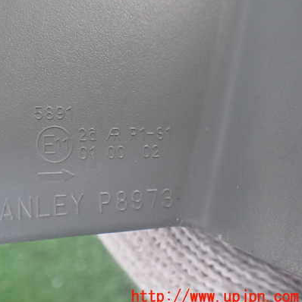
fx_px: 395
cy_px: 136
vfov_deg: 41.8
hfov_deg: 40.7
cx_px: 75
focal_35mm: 40
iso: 800
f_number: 2.3
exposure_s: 1/60
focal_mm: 5.4
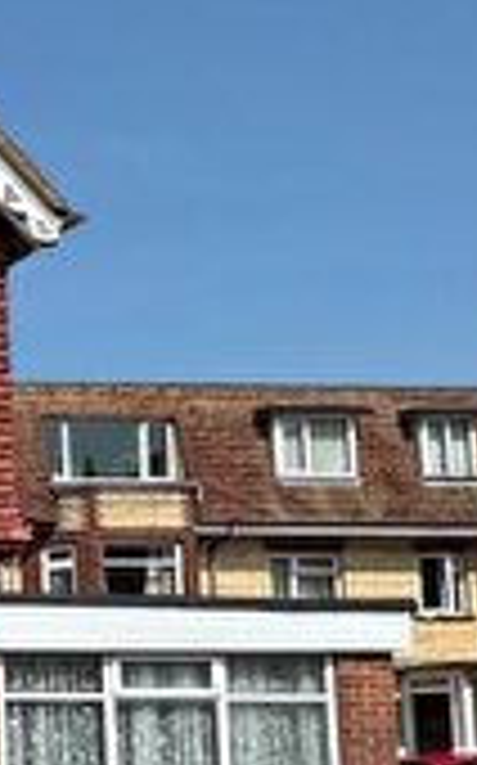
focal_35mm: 61
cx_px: -760
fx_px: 1271
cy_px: 659
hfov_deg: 13.3
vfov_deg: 32.2
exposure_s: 1/3390
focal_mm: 2.22
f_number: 2.2
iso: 50
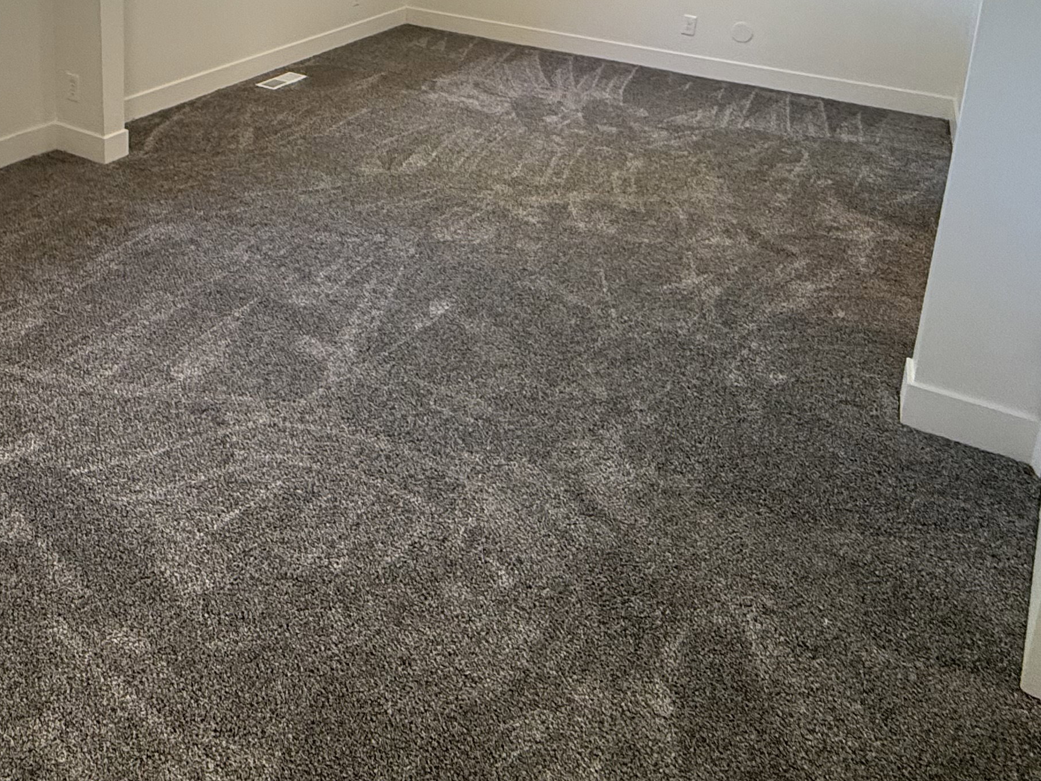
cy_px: 11
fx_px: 932
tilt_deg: -12.3
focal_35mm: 31
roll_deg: -3.1
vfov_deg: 40.2
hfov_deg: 57.4
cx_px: 367
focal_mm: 2.22
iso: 250
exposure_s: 1/120
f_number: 2.2
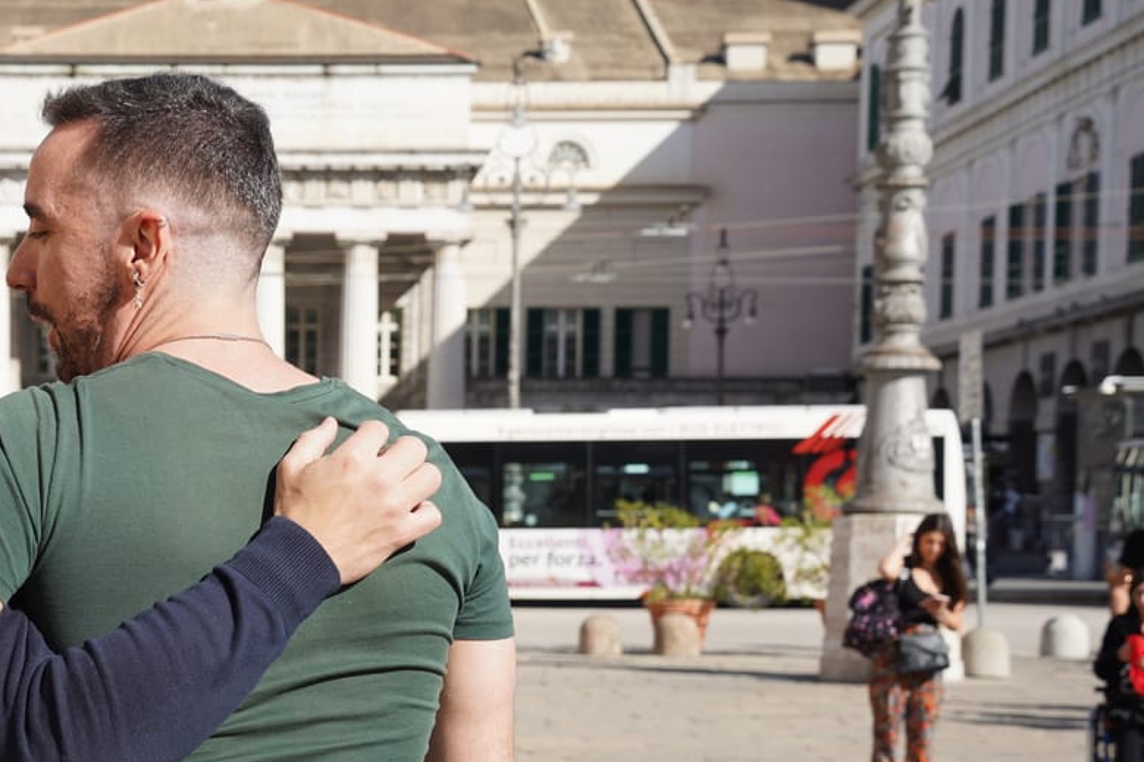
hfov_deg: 25.4
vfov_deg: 17.6
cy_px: 574
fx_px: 2446
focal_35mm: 77
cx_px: 81
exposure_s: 1/400
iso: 100
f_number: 6.3
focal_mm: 40
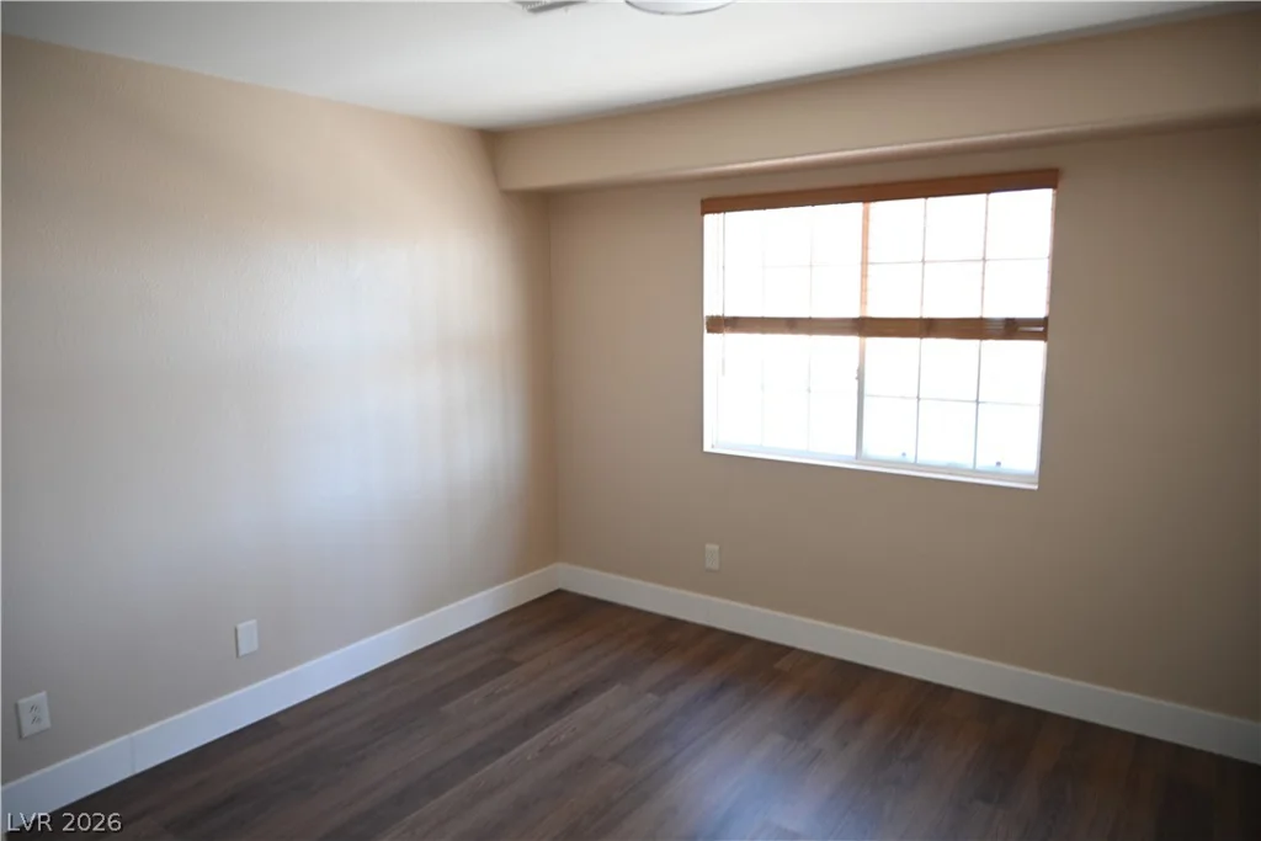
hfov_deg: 73.7
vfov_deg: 53.1
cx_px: 630
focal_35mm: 24
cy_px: 420
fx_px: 841
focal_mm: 24
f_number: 4
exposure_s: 1/25
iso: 250
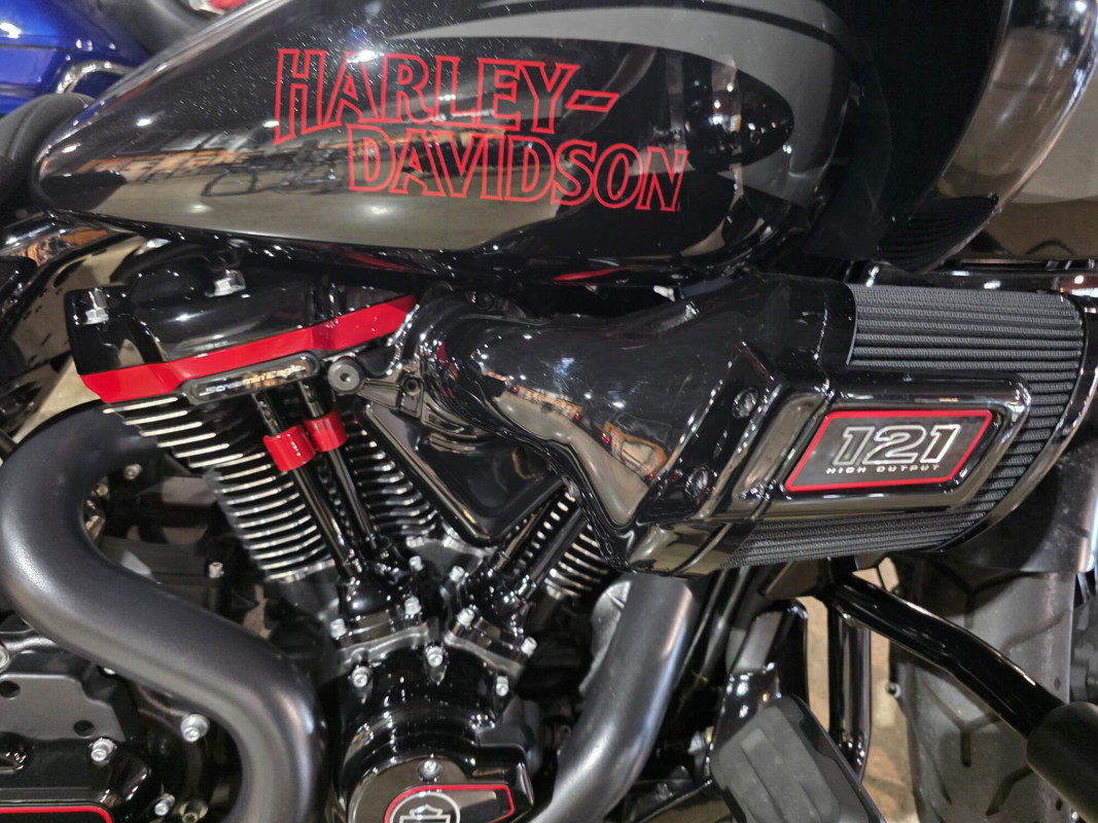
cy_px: 412
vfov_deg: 58.9
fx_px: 729
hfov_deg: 73.9
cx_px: 549
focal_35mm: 23
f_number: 1.7
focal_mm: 6.3
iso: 1600
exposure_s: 1/40
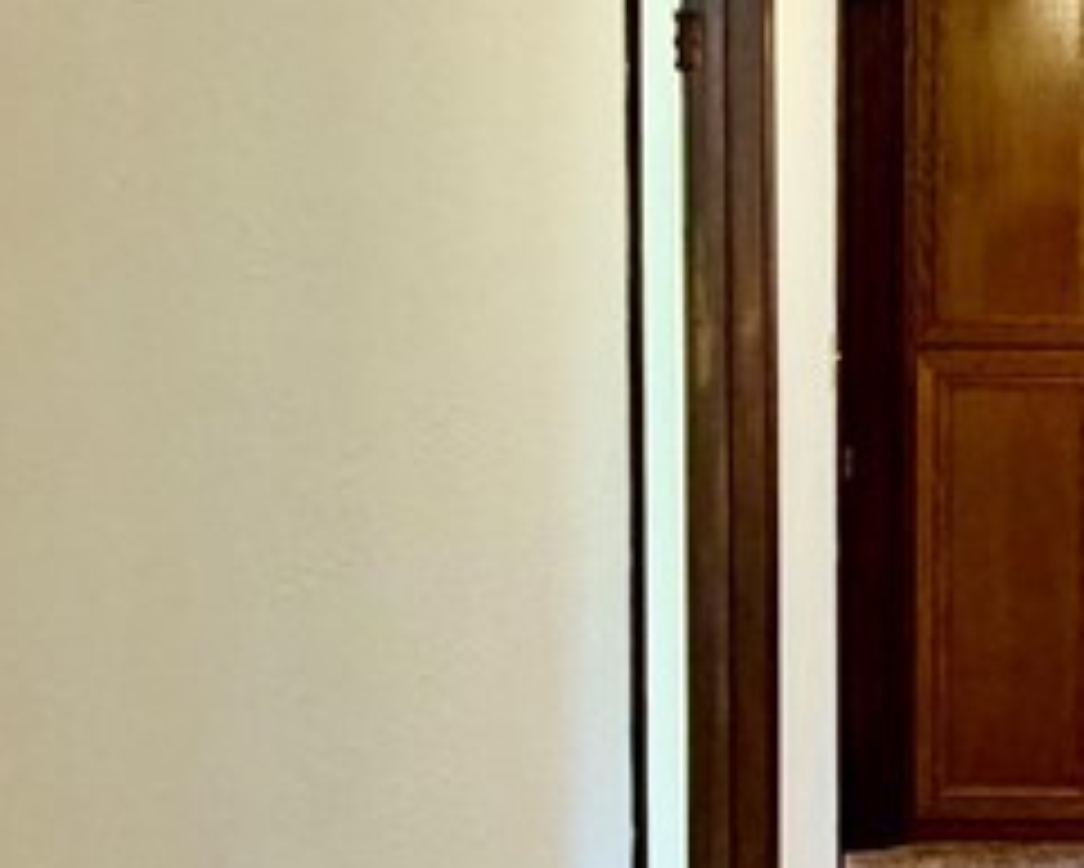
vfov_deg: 26.1
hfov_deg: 29.8
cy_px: 279
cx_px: 1133
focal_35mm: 58
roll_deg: -0.9
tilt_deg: -1.4
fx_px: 1862
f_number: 2.2
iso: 500
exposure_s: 1/60
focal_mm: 2.22
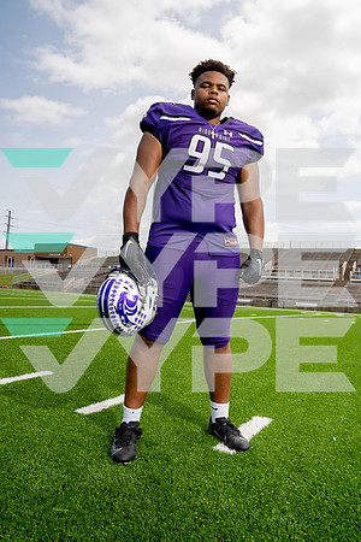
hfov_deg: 49.6
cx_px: 180
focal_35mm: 26
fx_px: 391
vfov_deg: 69.4
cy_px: 271
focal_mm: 26
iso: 100
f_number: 8
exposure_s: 1/250
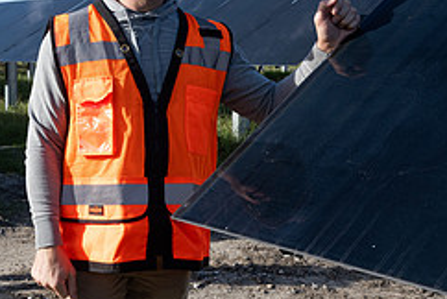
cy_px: 121
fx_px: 833
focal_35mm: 67
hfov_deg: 29.2
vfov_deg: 20.3
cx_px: 72
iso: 200
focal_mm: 28
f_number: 16
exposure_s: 1/125
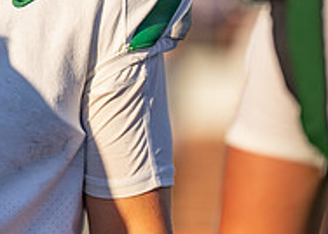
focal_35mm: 754
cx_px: -44
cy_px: -63
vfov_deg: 1.9
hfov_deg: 2.7
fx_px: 7019
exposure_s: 1/1600
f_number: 2.8
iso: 100
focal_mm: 200
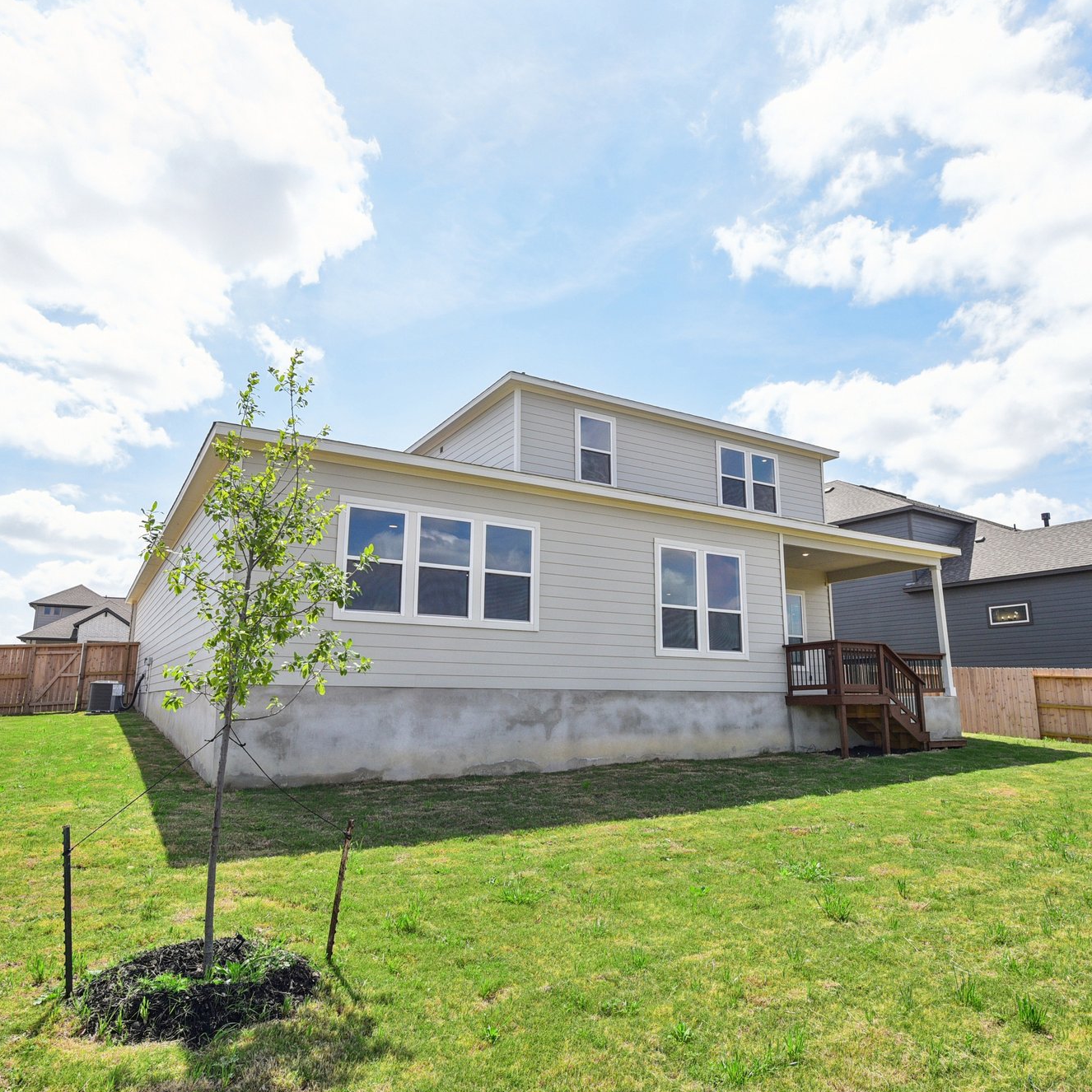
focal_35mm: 21
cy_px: 546
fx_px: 749
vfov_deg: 72.1
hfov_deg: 72.1
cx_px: 552
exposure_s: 1/800
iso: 400
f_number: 8
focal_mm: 16
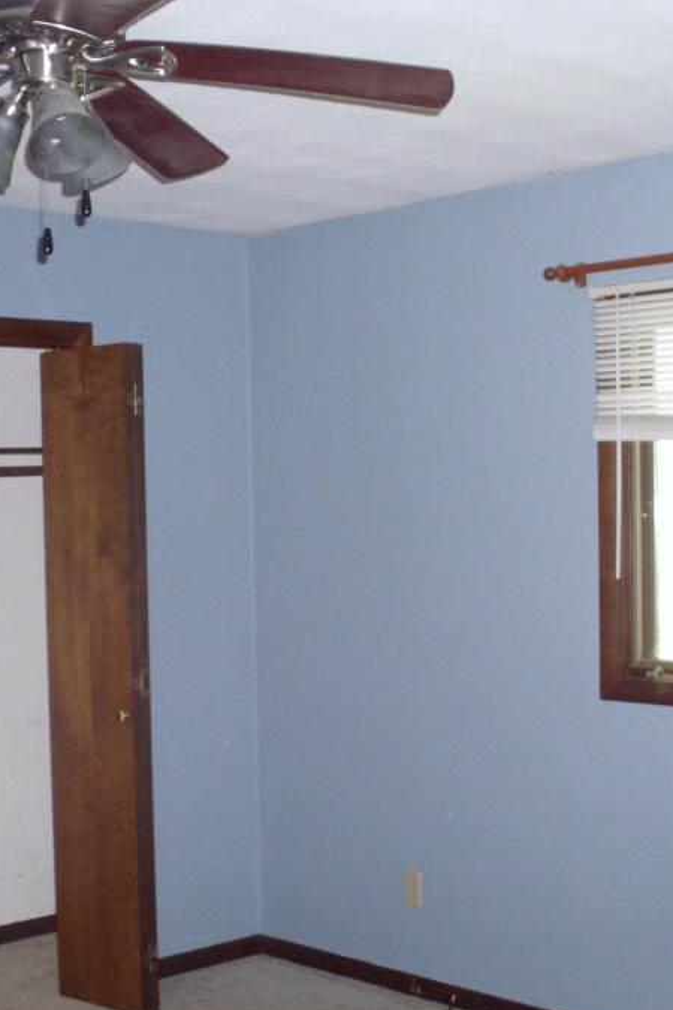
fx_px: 1682
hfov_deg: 22.6
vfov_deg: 33.4
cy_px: 573
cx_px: 281
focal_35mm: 60
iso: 400
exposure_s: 1/60
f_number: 2.9
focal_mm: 6.3
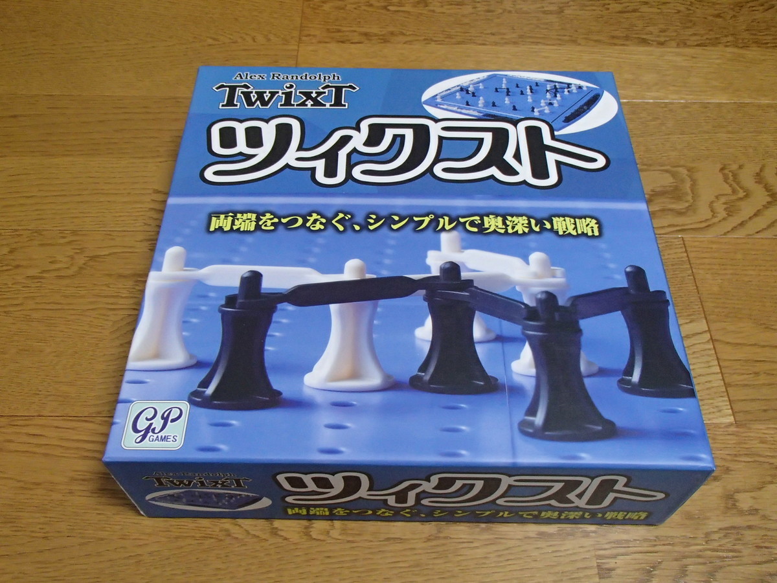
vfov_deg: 44.2
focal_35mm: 32
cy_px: 292
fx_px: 718
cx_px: 388
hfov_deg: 56.8
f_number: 4.2
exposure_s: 1/30
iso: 800
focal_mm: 5.72
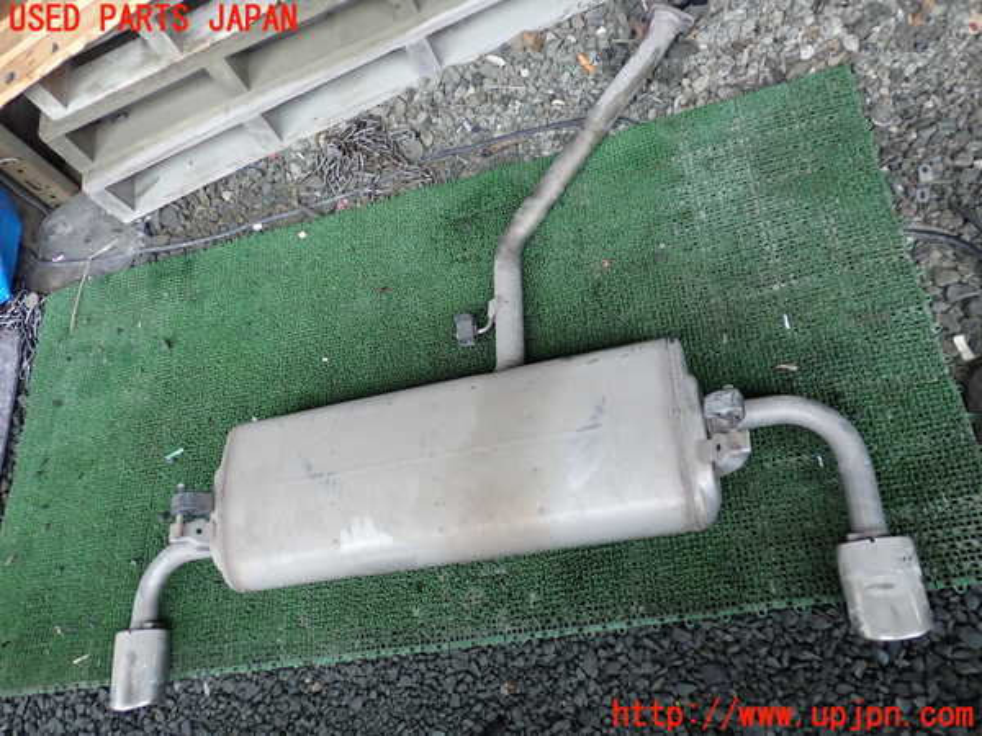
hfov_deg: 60.0
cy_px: 368
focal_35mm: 30
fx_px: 851
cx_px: 491
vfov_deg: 46.8
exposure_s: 1/100
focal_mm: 5.4
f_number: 2.3
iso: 200
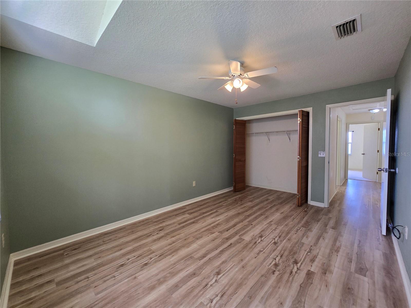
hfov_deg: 106.2
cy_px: 154
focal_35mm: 13
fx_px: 154
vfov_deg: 89.9
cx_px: 206
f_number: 2.2
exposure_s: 1/60
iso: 100
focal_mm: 2.2
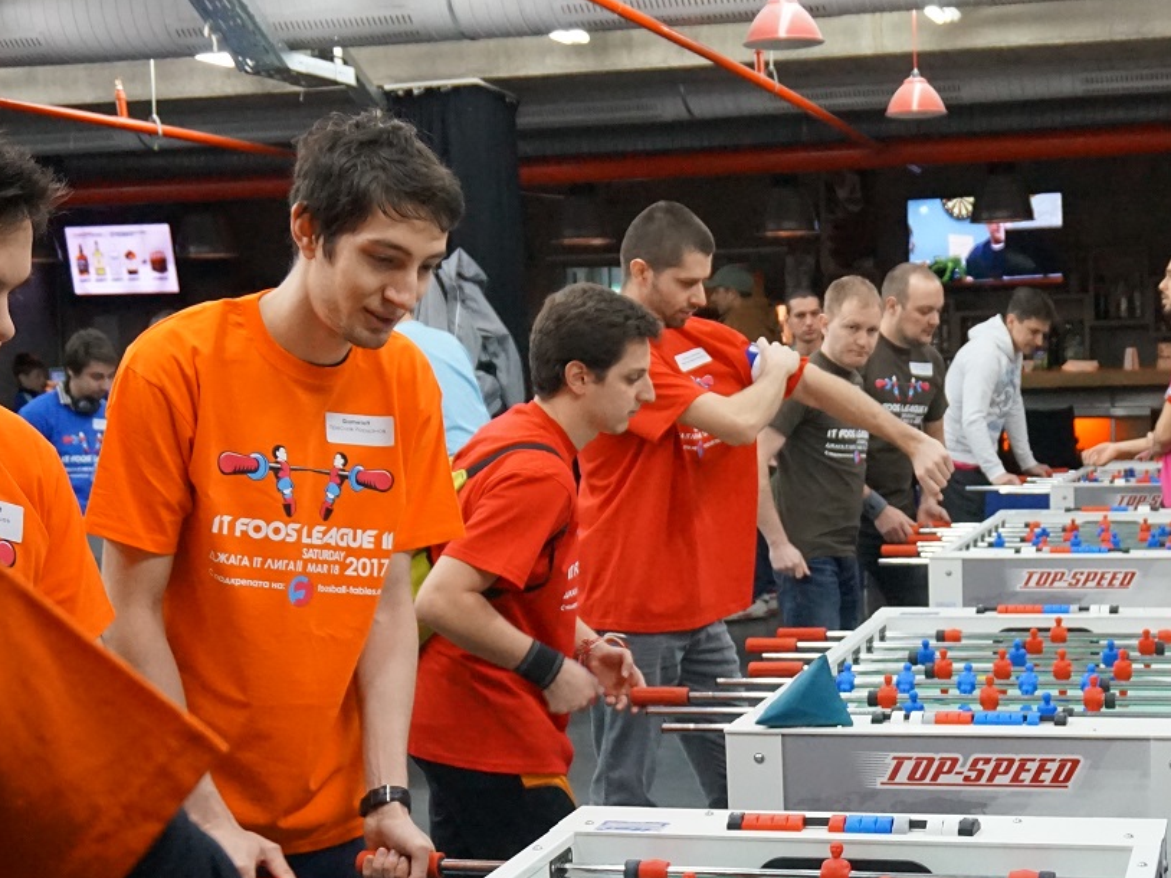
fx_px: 1961
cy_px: 599
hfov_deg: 32.8
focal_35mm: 58
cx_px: 820
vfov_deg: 25.1
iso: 3200
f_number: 4.5
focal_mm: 24
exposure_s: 1/160
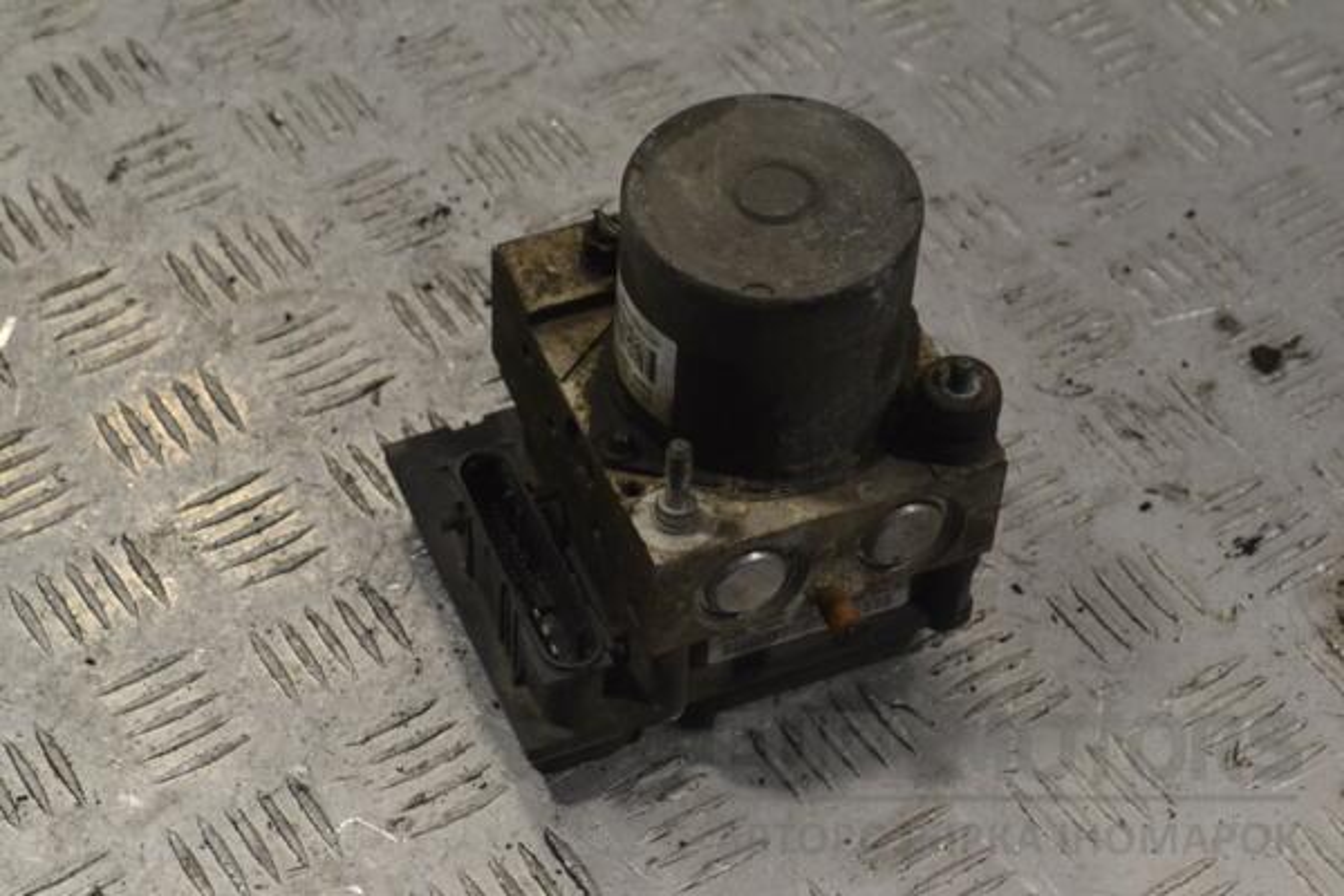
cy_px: 448
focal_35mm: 82
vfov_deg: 16.6
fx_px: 3080
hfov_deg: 24.6
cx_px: 672
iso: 3200
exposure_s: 1/400
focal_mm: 55
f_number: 10
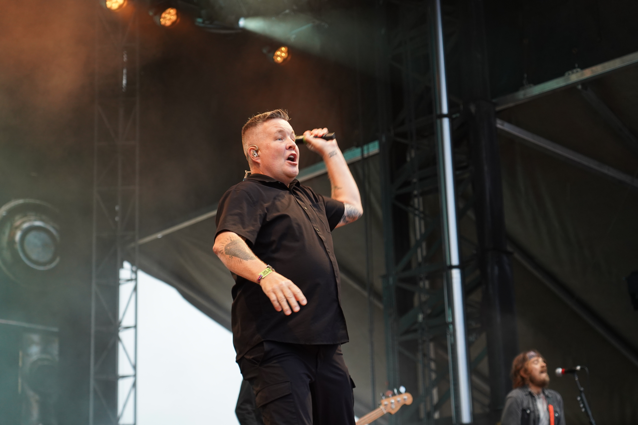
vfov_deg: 17.9
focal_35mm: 76
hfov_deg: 26.7
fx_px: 1347
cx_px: 319
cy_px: 212
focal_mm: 76
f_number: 4
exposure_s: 1/160
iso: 1600
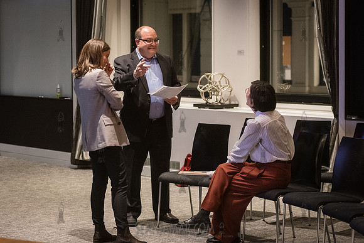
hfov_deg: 21.6
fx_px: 953
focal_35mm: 94
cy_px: 105
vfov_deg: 14.5
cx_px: 160
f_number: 4
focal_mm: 80
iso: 6400
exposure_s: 1/125
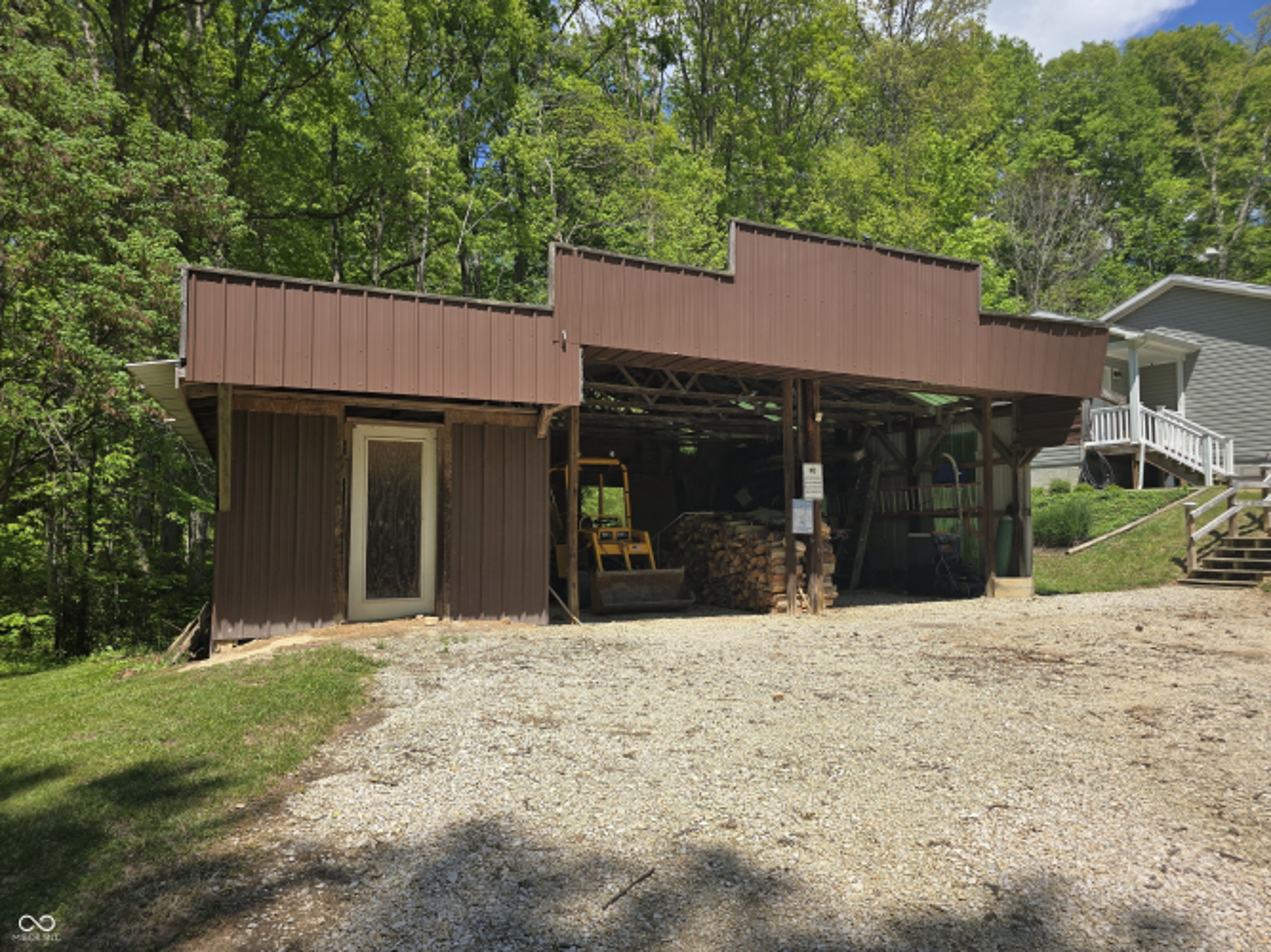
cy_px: 476
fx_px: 844
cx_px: 636
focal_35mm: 23
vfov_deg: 58.9
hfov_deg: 73.9
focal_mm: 6.3
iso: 12
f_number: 1.7
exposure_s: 1/677
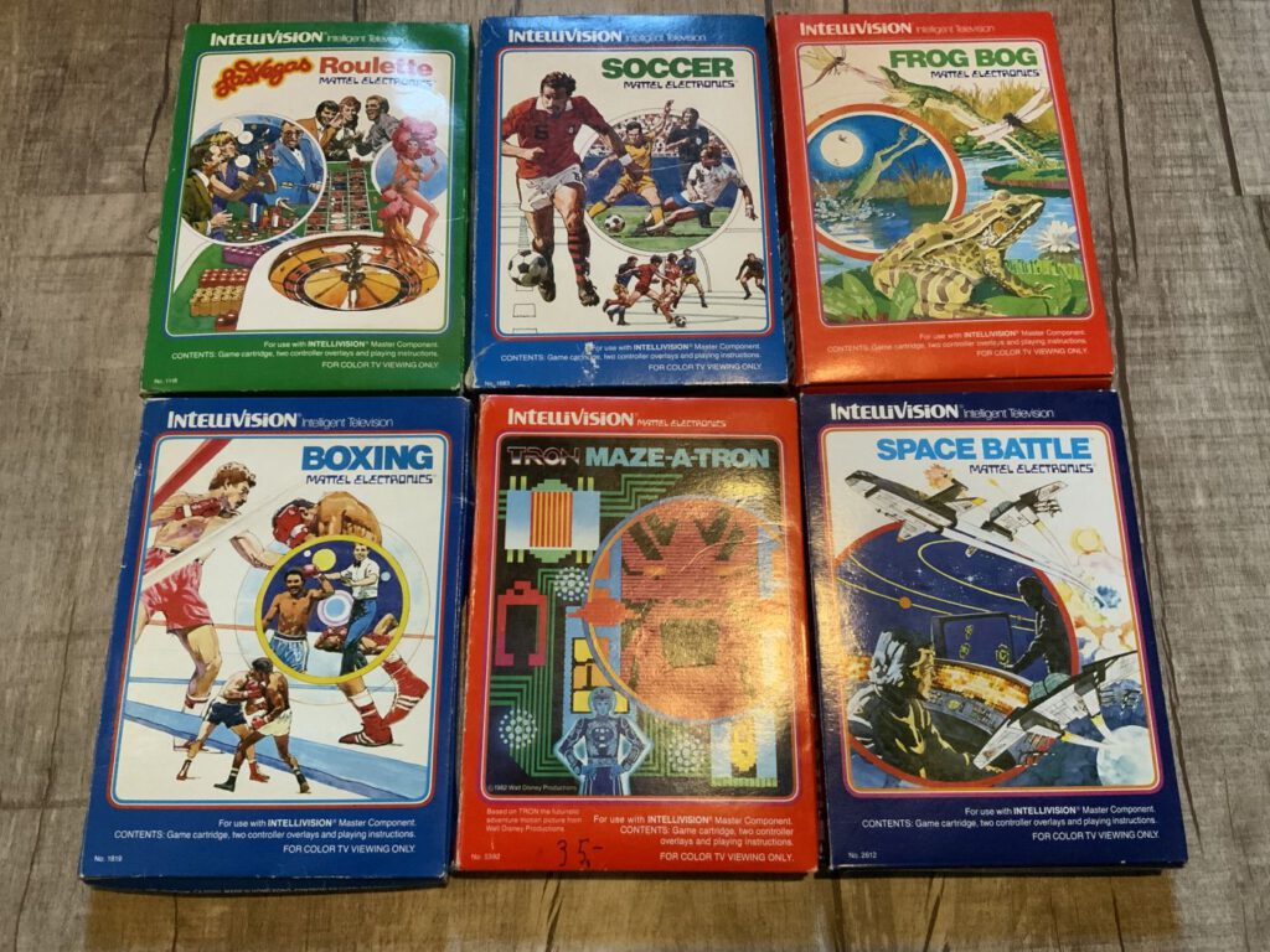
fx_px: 1064
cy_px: 476
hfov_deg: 61.7
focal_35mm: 29
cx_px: 635
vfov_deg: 48.2
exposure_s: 1/35
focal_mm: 3
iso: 320
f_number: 1.8
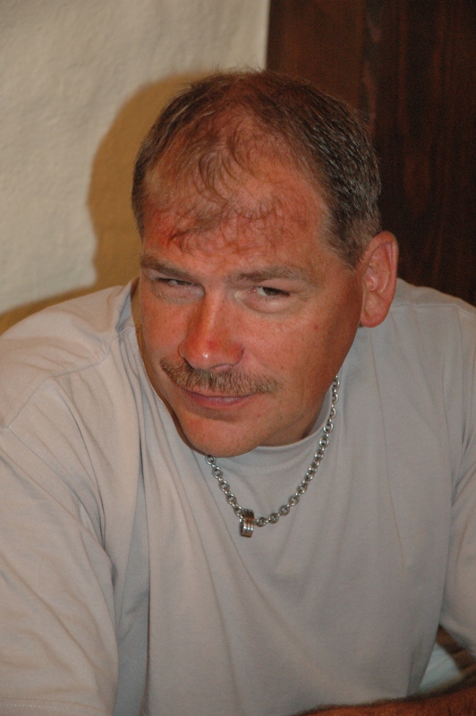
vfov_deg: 19.5
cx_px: 238
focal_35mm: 105
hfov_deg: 13.0
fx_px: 2086
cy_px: 358
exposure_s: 1/60
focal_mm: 70
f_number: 5
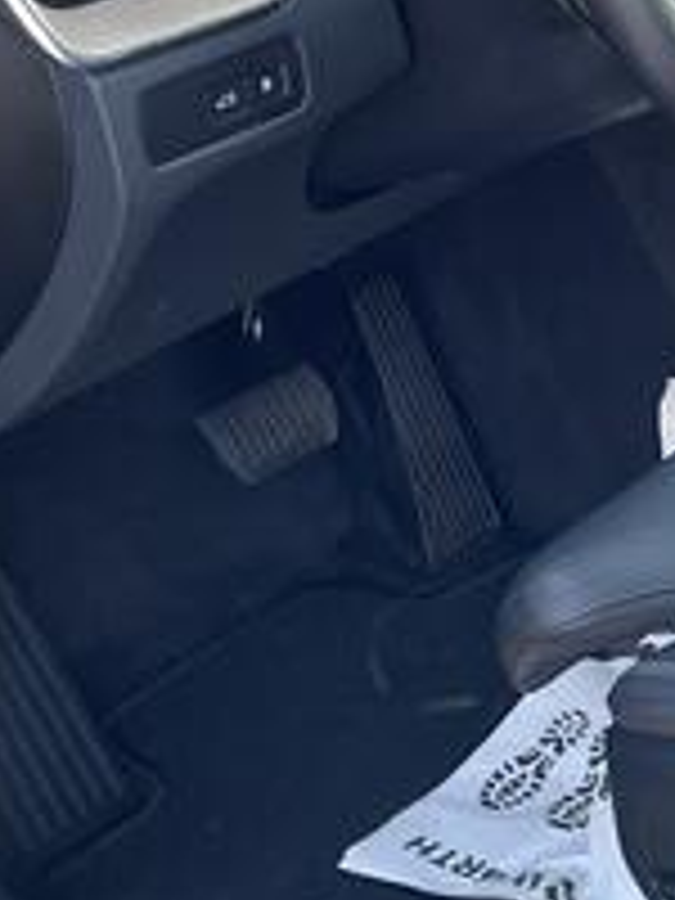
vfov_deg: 18.7
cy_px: 202
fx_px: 2704
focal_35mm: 104
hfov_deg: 14.1
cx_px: 644
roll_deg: +5.5
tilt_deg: -22.1
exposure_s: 1/121
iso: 64
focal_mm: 4.2
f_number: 1.6
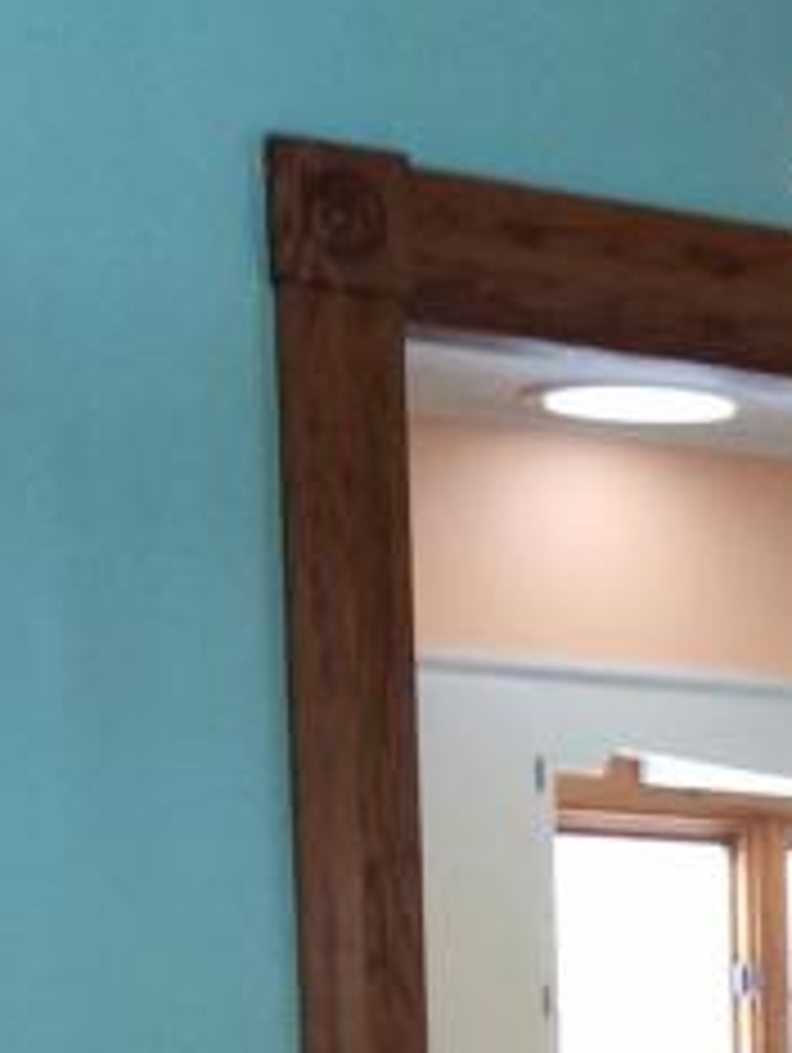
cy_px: 1634
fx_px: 4263
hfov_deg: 9.7
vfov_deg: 13.2
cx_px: 1719
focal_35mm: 140
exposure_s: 1/24
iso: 64
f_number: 2.4
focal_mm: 3.3
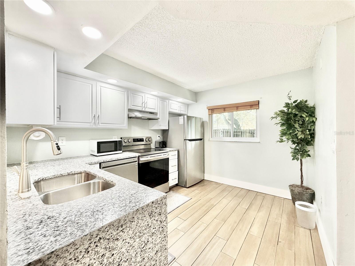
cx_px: 178
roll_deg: +1.0
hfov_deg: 102.1
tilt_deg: -0.4
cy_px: 133
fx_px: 144
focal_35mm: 14
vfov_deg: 85.7
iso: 250
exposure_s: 1/120
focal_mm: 2.22
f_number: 2.2
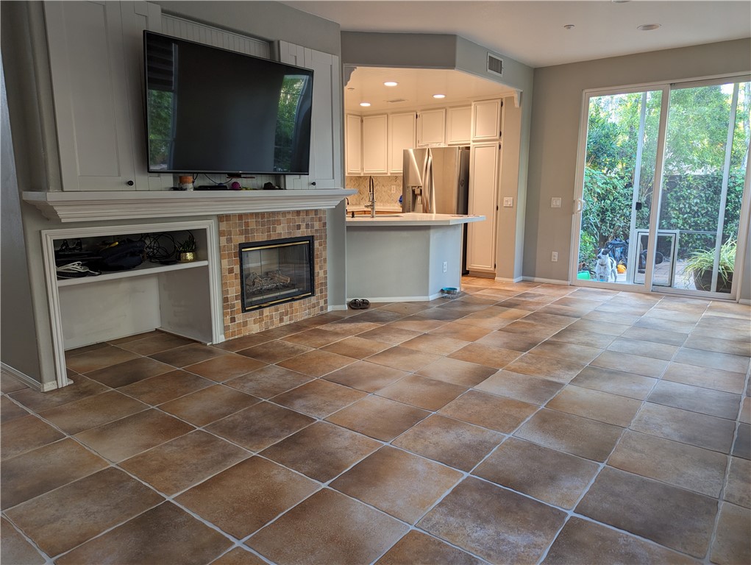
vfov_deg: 56.9
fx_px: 521
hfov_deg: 71.5
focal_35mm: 24
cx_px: 376
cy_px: 282
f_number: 1.85
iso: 45
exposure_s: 1/25.2
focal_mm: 6.81
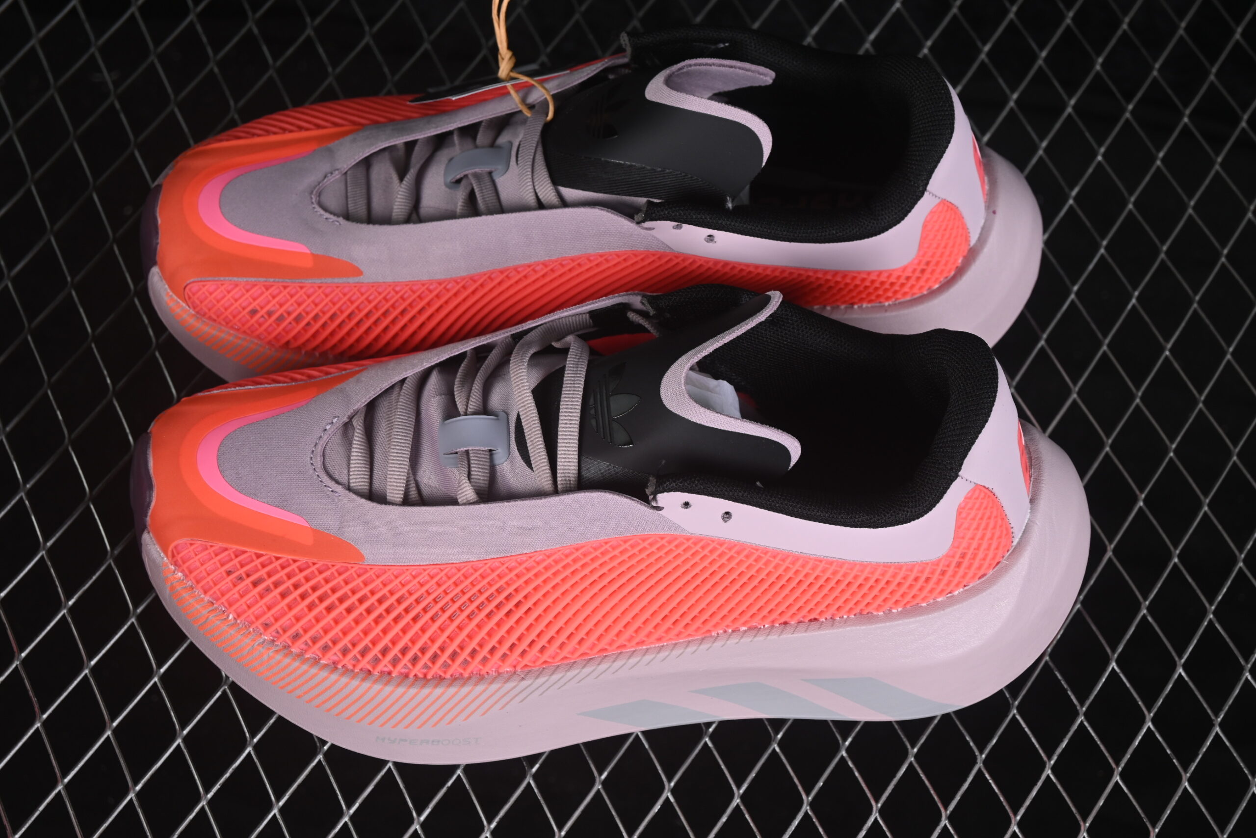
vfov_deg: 18.2
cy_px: 419
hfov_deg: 27.0
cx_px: 628
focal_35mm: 75
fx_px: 2617
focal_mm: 50
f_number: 7.1
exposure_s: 1/60
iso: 160
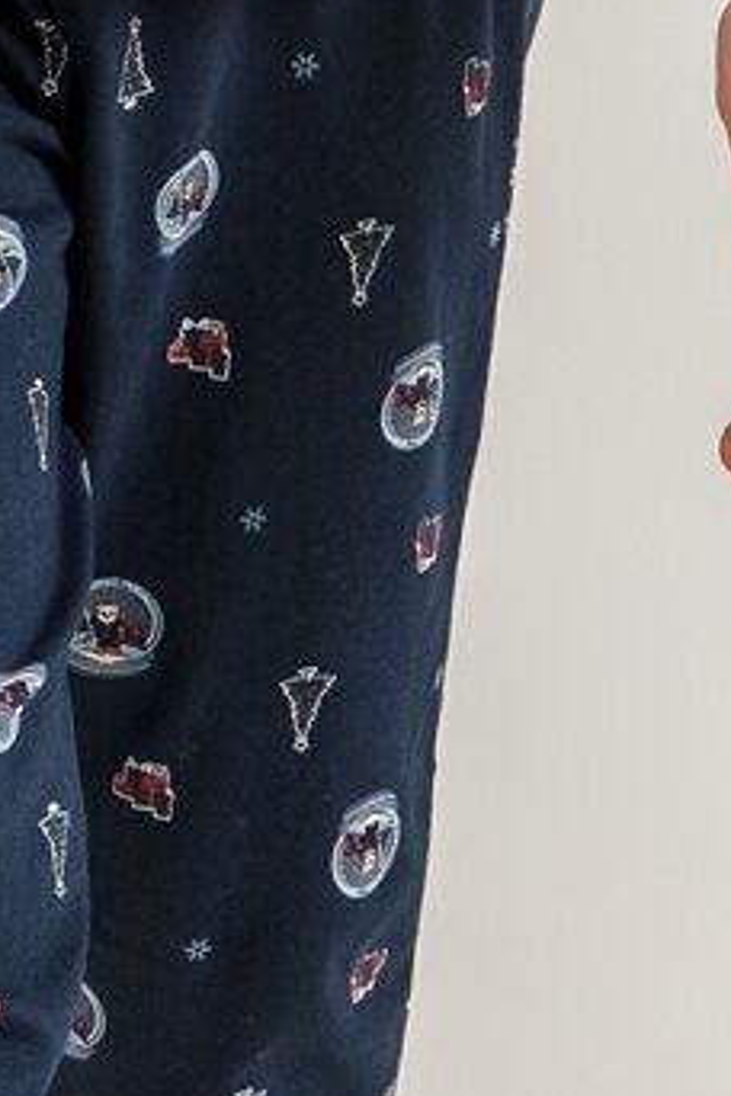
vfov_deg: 3.7
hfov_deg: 2.5
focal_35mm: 553
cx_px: 13
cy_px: -231
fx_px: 16842
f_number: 6.3
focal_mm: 70
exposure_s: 1/160
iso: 250
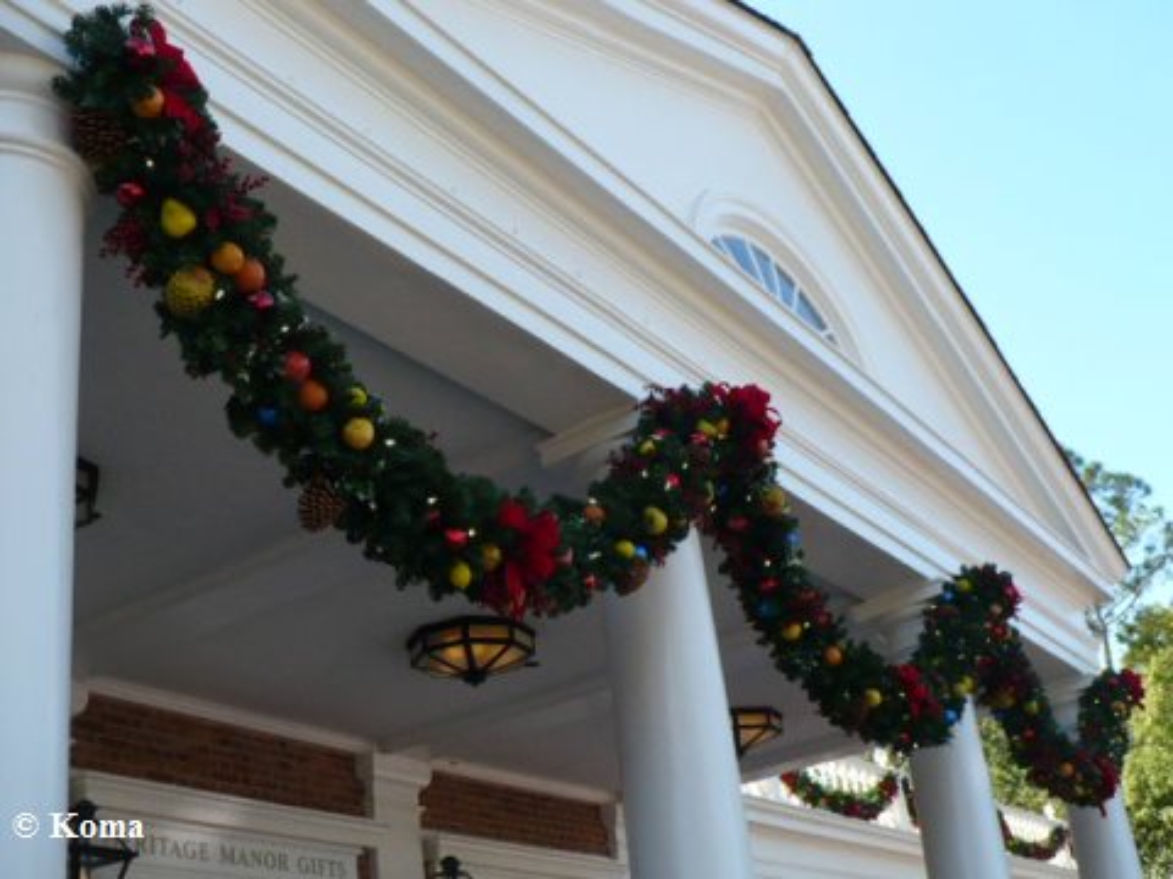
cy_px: 440
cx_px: 586
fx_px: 1423
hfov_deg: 44.8
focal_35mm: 42
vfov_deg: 34.3
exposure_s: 1/400
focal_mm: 6.1
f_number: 2.8
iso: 100
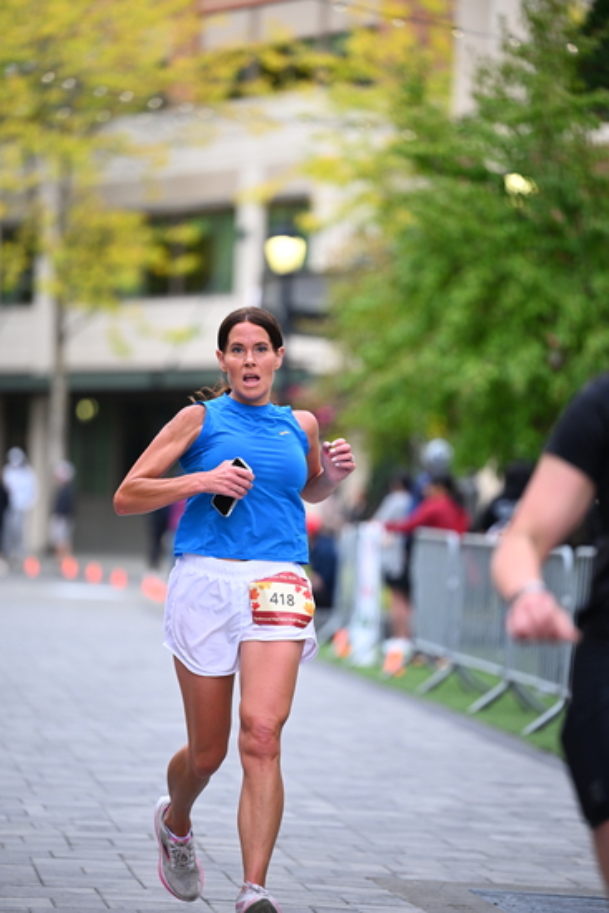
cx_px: 304
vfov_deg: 12.4
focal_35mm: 165
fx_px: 4184
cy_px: 456
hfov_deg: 8.3
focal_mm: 165
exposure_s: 1/1600
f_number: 2.8
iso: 1000
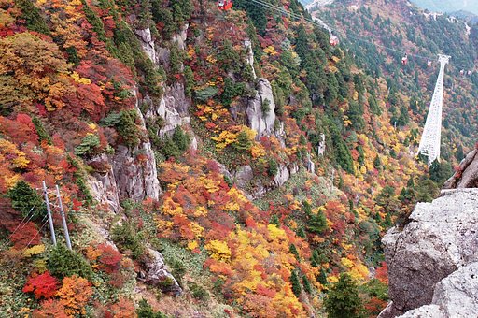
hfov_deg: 45.0
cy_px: 159
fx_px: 577
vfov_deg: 30.8
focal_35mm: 44
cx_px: 239
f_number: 7.1
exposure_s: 1/30
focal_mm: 29
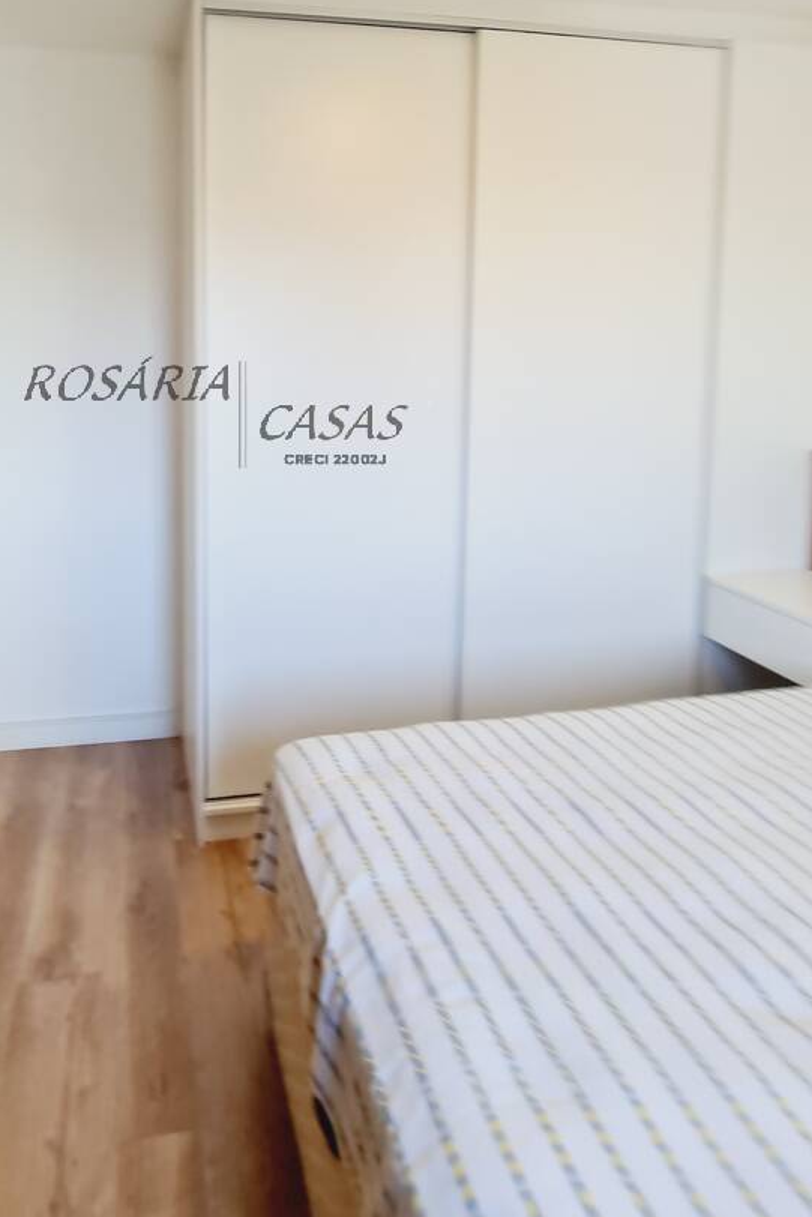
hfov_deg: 64.0
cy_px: 419
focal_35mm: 18
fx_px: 609
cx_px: 219
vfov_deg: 87.2
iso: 125
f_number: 2.2
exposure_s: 1/60
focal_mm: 2.2
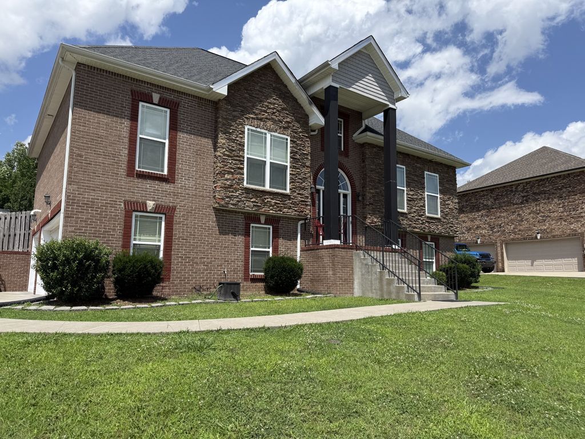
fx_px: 406
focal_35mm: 24
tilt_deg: +8.2
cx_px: 292
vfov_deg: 56.8
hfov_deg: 71.6
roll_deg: +0.0
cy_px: 220
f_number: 1.78
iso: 80
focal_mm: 6.76
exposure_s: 1/4975
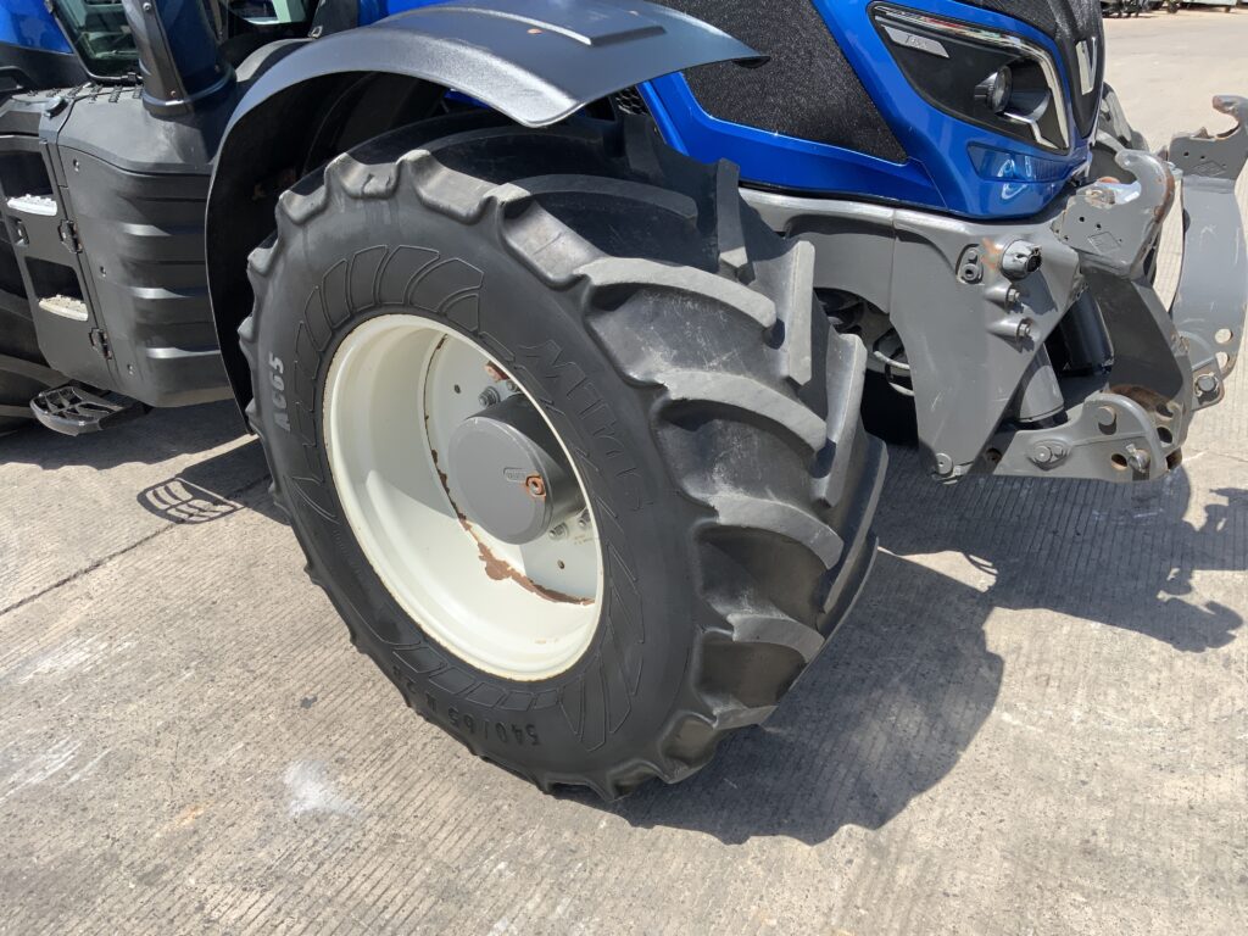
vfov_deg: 48.2
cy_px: 468
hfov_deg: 61.7
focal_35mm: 29
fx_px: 1046
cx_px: 624
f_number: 1.8
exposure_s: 1/1168
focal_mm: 3
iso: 16
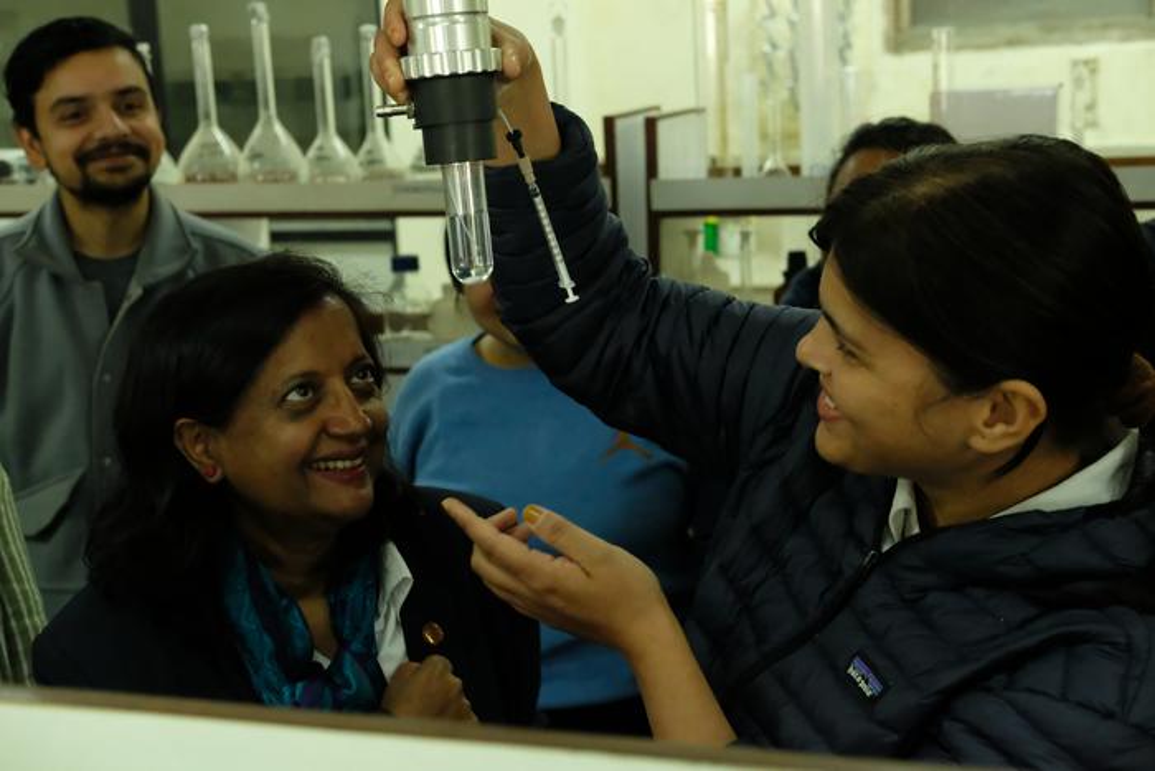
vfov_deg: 25.5
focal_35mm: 53
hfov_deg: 37.5
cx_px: 578
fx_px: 1701
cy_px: 386
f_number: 4.5
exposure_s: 1/250
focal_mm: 35
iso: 12800
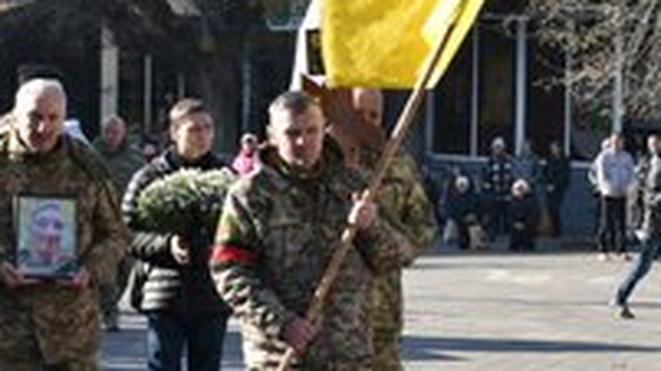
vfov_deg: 6.9
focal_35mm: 175
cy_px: 218
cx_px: 424
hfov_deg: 12.3
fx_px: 3067
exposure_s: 1/250
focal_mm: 56
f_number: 8
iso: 200
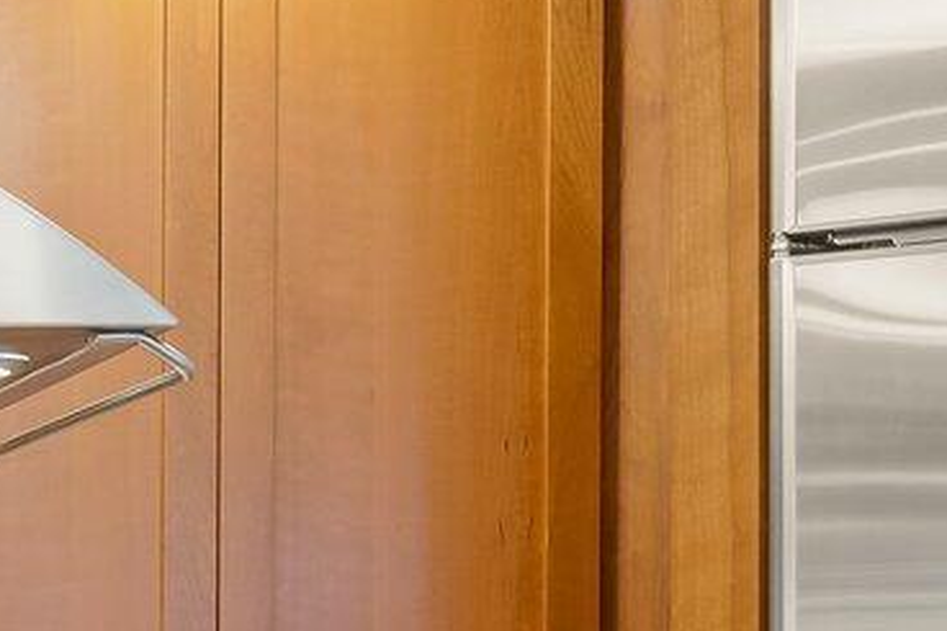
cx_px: -638
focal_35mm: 128
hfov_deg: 14.5
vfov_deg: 10.5
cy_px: 792
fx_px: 3365
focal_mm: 23
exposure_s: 1/2
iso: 400
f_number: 8
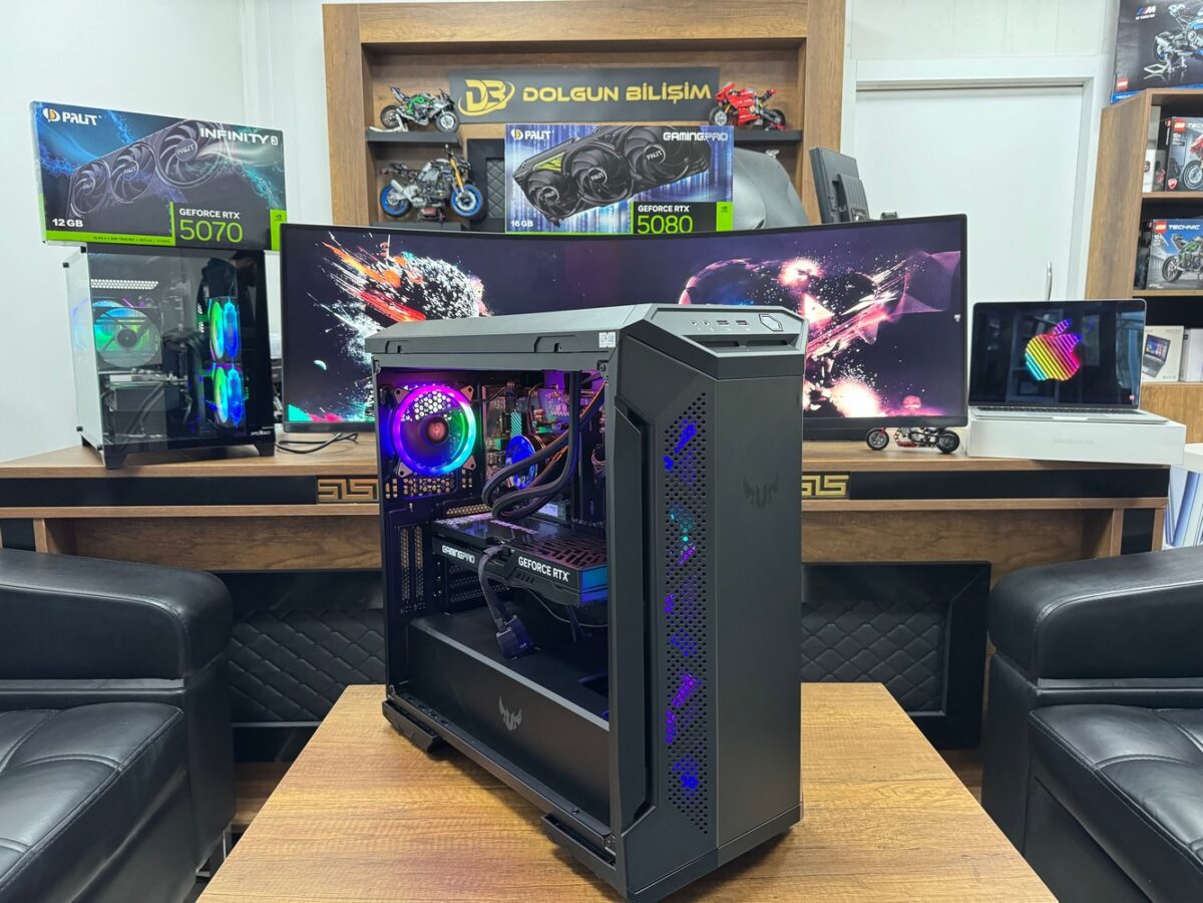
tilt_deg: -7.4
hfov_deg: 71.6
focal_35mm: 24
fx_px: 834
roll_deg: +0.3
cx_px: 602
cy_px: 452
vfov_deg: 56.8
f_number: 1.78
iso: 800
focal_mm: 6.76
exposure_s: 1/50
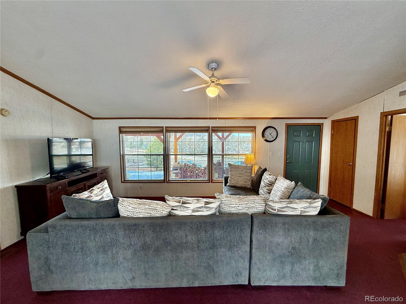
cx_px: 203
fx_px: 164
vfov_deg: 85.7
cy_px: 152
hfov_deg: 102.1
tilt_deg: -3.7
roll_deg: +0.0
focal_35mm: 14
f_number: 2.2
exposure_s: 1/134
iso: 64
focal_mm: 2.22
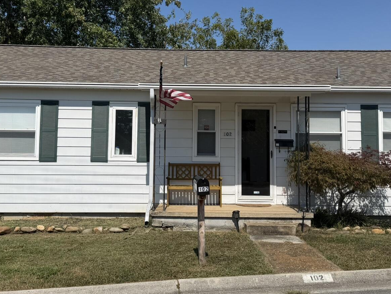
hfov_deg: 44.8
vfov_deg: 34.3
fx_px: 475
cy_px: 123
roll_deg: -1.4
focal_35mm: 42
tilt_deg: +4.5
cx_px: 188
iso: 80
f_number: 1.78
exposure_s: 1/8130
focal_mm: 6.76
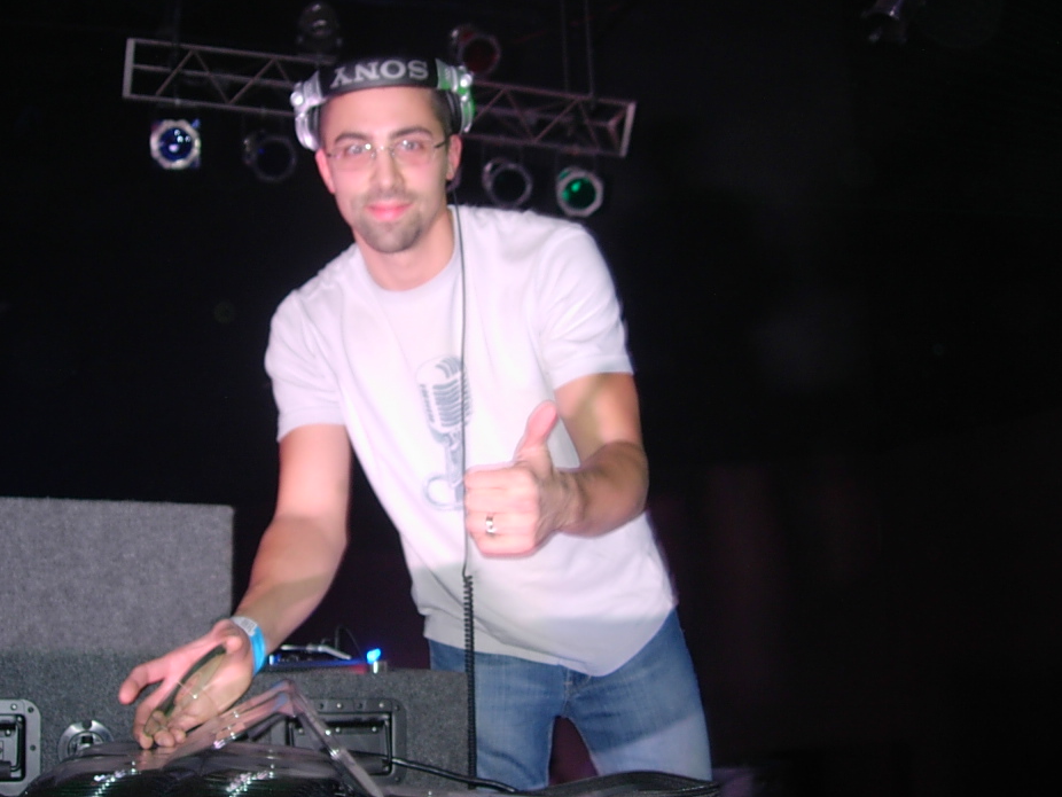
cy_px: 406
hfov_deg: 44.8
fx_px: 1289
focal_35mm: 42
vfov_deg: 34.4
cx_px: 505
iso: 79
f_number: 2.8
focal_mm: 7.8
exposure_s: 1/5.8
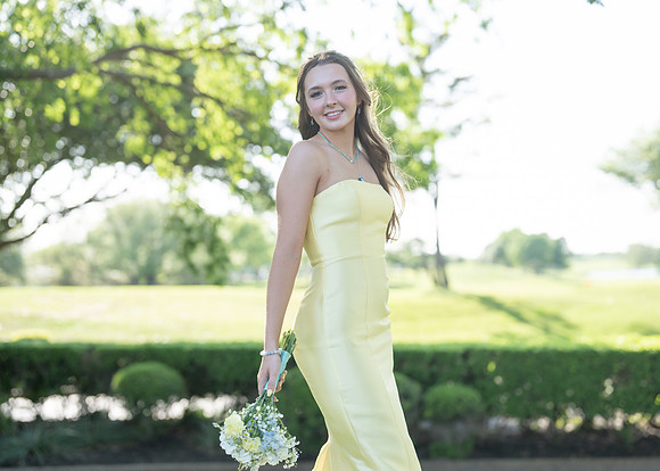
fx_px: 1011
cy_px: 235
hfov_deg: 36.1
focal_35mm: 54
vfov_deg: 26.2
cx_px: 349
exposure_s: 1/1000
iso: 160
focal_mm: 50
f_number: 1.8
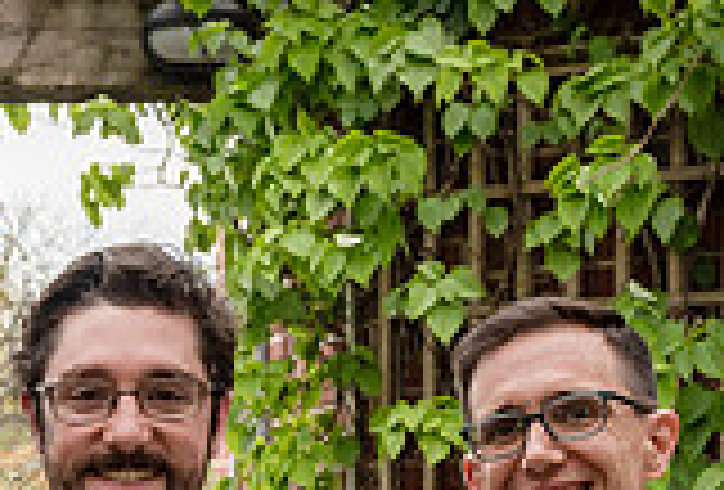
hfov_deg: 20.4
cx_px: 127
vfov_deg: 13.4
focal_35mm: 98
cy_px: 716
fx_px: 1980
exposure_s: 1/400
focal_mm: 24
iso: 640
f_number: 4
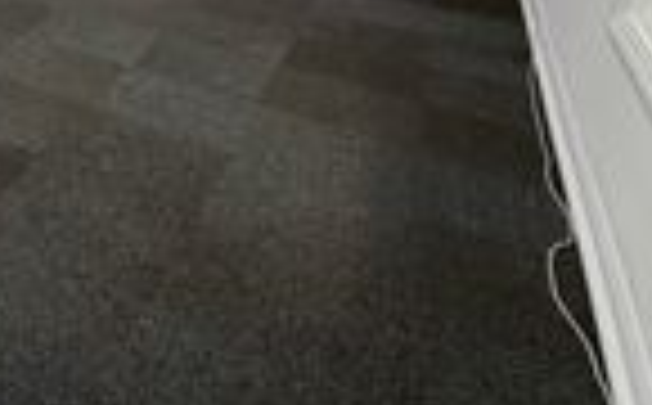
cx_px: -243
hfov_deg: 32.4
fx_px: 727
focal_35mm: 41
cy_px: 18
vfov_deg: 29.4
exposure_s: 1/121
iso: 200
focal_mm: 2.22
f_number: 2.2
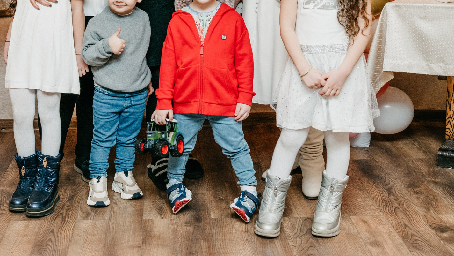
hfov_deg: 29.8
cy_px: 48
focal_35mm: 69
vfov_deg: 17.3
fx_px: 831
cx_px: 88
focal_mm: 34
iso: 160
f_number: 4
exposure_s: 1/160
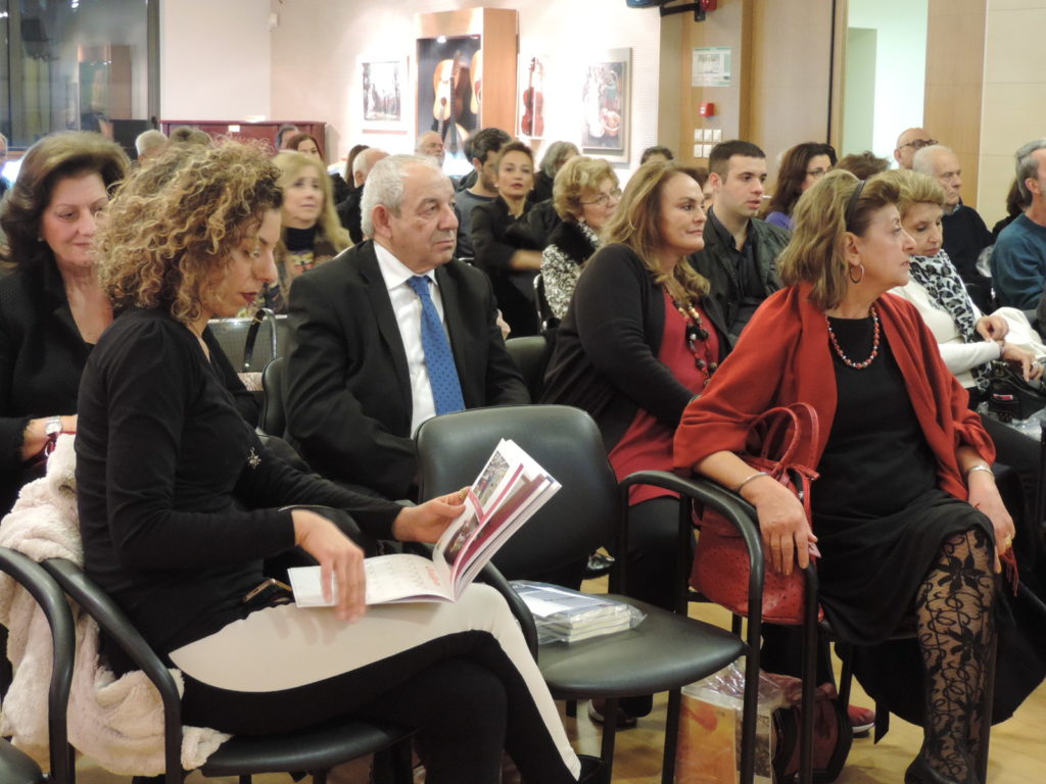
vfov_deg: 26.6
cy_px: 392
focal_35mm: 55
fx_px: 1662
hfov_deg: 34.9
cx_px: 523
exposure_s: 1/10
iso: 800
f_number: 3.7
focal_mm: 9.8
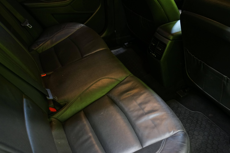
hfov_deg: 61.9
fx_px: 192
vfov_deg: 43.6
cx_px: 112
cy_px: 77
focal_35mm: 30
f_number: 5
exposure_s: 1/15
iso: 2500
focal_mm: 29
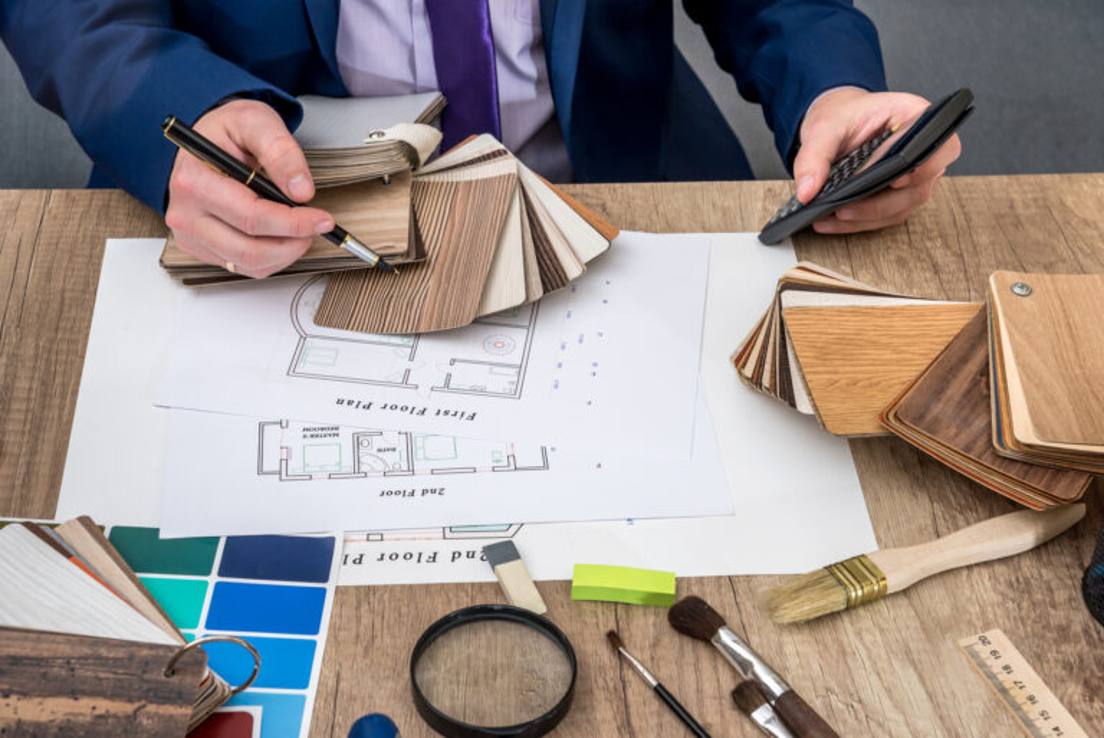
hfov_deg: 28.8
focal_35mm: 70
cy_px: 369
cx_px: 552
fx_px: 2148
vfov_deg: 19.5
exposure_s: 1/200
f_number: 11
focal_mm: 70
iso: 500
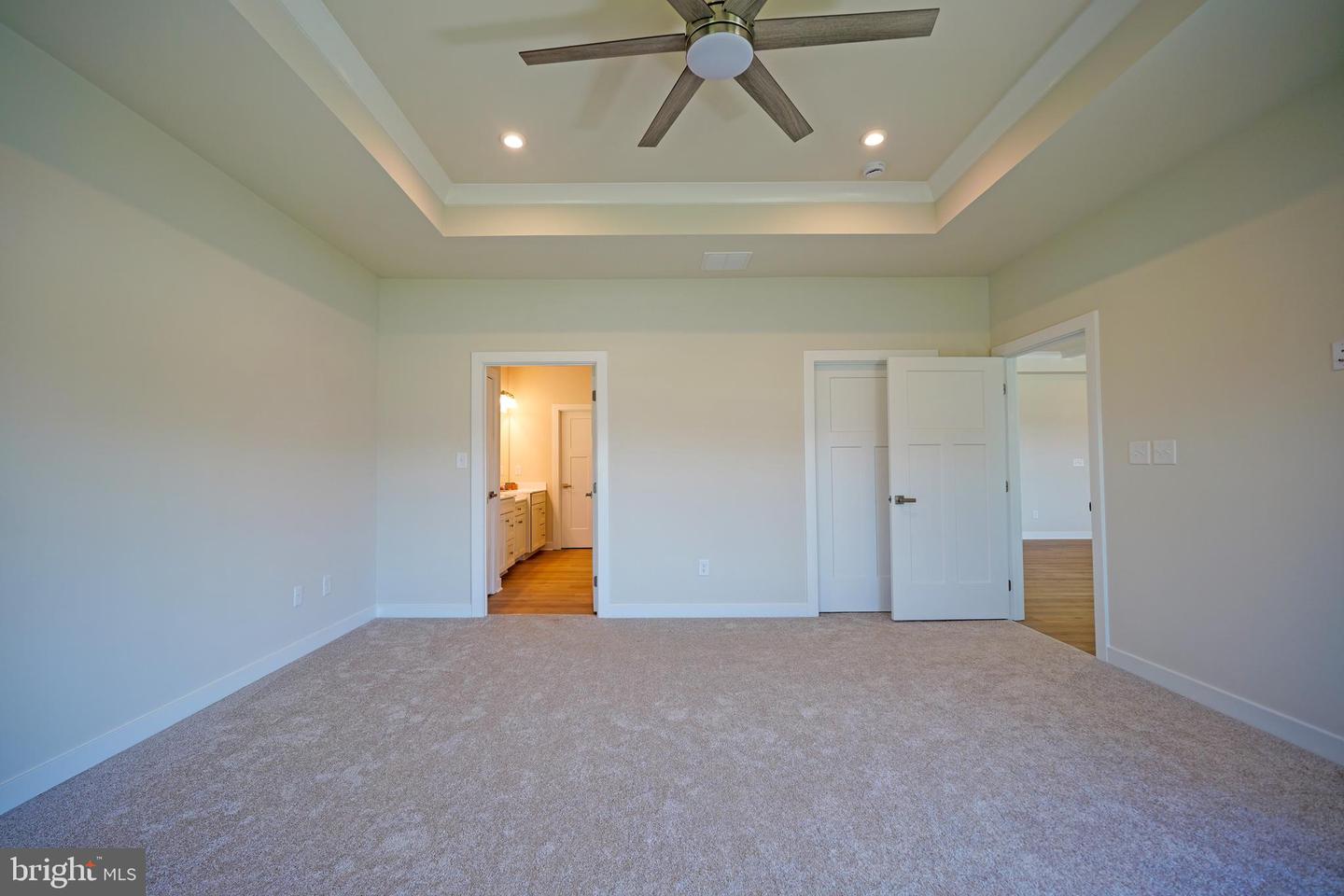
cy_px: 448
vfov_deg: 77.3
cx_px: 672
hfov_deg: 100.4
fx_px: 560
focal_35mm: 15
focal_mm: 10
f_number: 3.2
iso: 100
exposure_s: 1/40
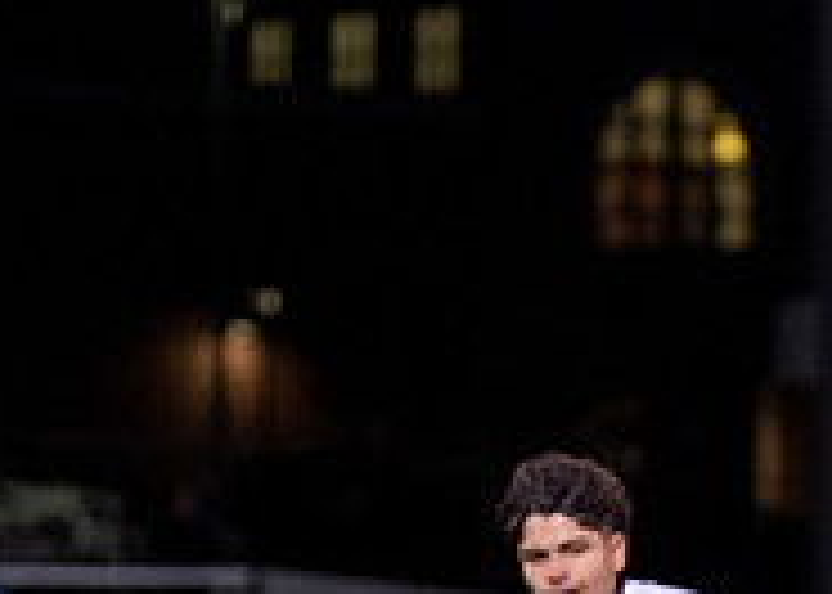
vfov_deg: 3.5
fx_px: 9685
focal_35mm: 410
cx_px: 936
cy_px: 869
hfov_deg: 4.9
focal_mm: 102
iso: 2500
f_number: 2.8
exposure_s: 1/1000
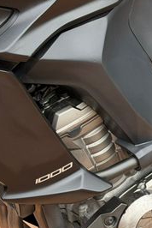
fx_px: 758
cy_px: 144
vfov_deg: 17.0
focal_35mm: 120
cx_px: 196
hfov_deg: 11.2
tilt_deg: -21.2
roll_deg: +0.9
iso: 80
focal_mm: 6.76
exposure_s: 1/566
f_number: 1.78
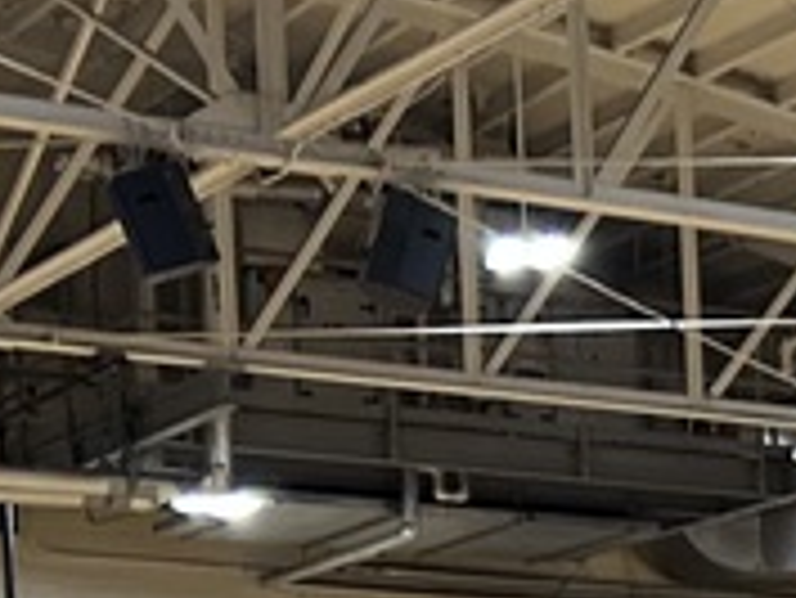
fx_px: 3452
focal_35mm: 150
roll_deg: +1.9
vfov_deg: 9.5
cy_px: 1043
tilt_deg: -1.7
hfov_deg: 11.5
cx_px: 1727
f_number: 1.5
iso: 200
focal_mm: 5.7
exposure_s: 1/59
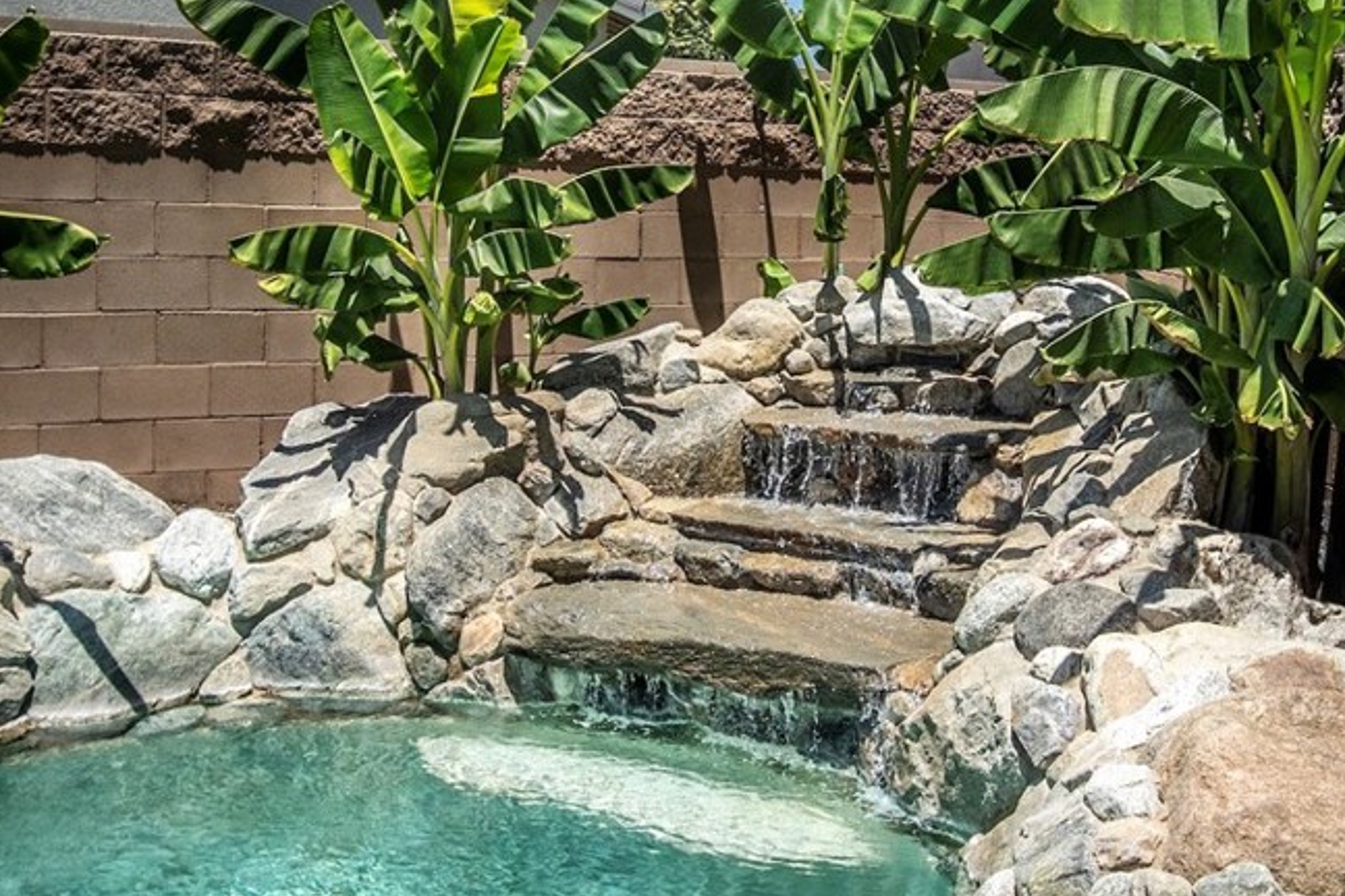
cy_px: 293
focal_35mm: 49
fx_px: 1831
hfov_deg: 40.1
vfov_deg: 27.3
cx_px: 816
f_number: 5
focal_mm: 21
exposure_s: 1/4000
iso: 800
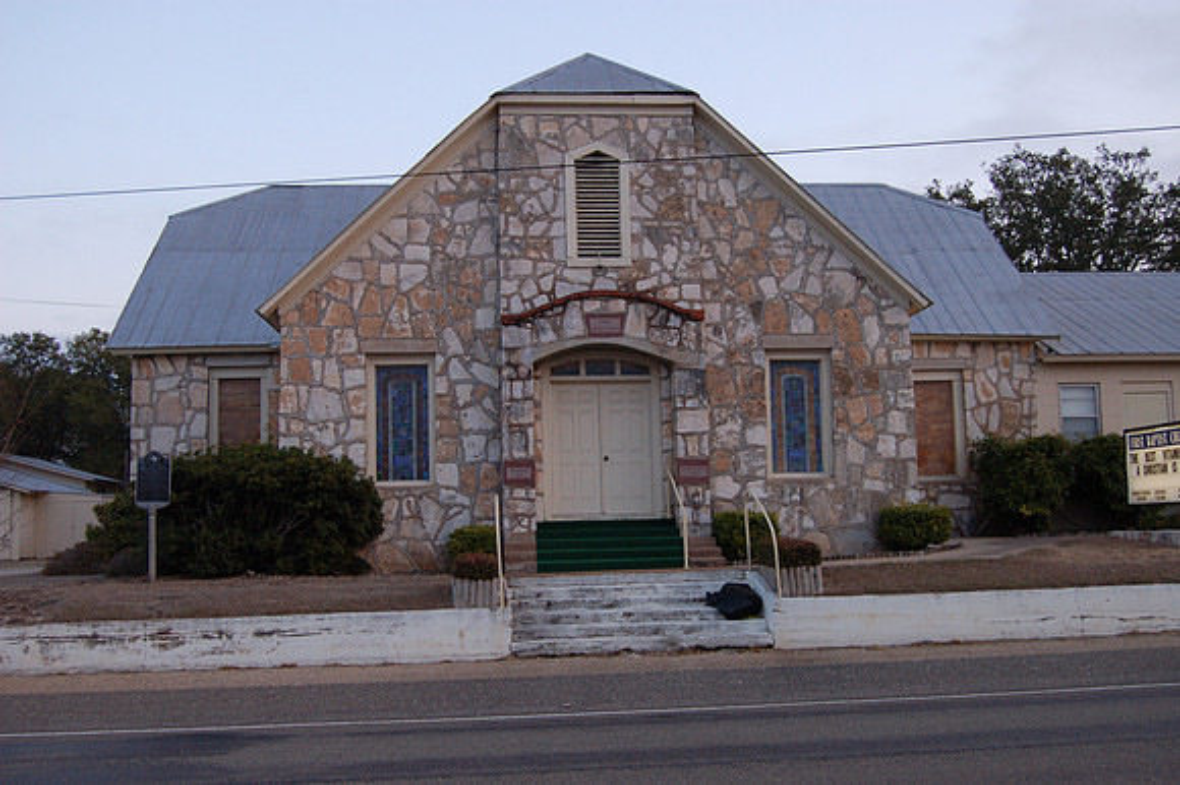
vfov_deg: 36.8
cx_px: 590
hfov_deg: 53.2
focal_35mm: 36
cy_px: 392
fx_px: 1179
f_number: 5
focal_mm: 24
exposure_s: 1/160
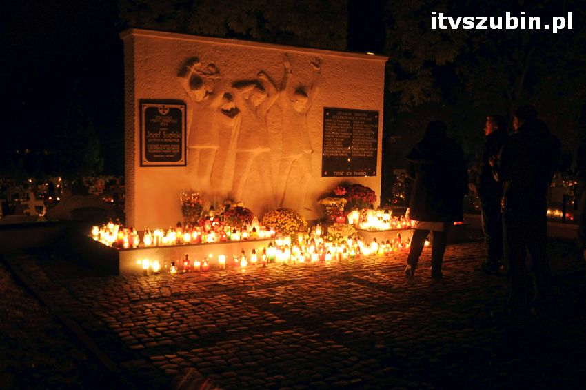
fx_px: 585
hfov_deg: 53.2
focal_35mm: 36
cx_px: 293
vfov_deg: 36.8
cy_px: 195
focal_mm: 24
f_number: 3.8
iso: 800
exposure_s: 1/2
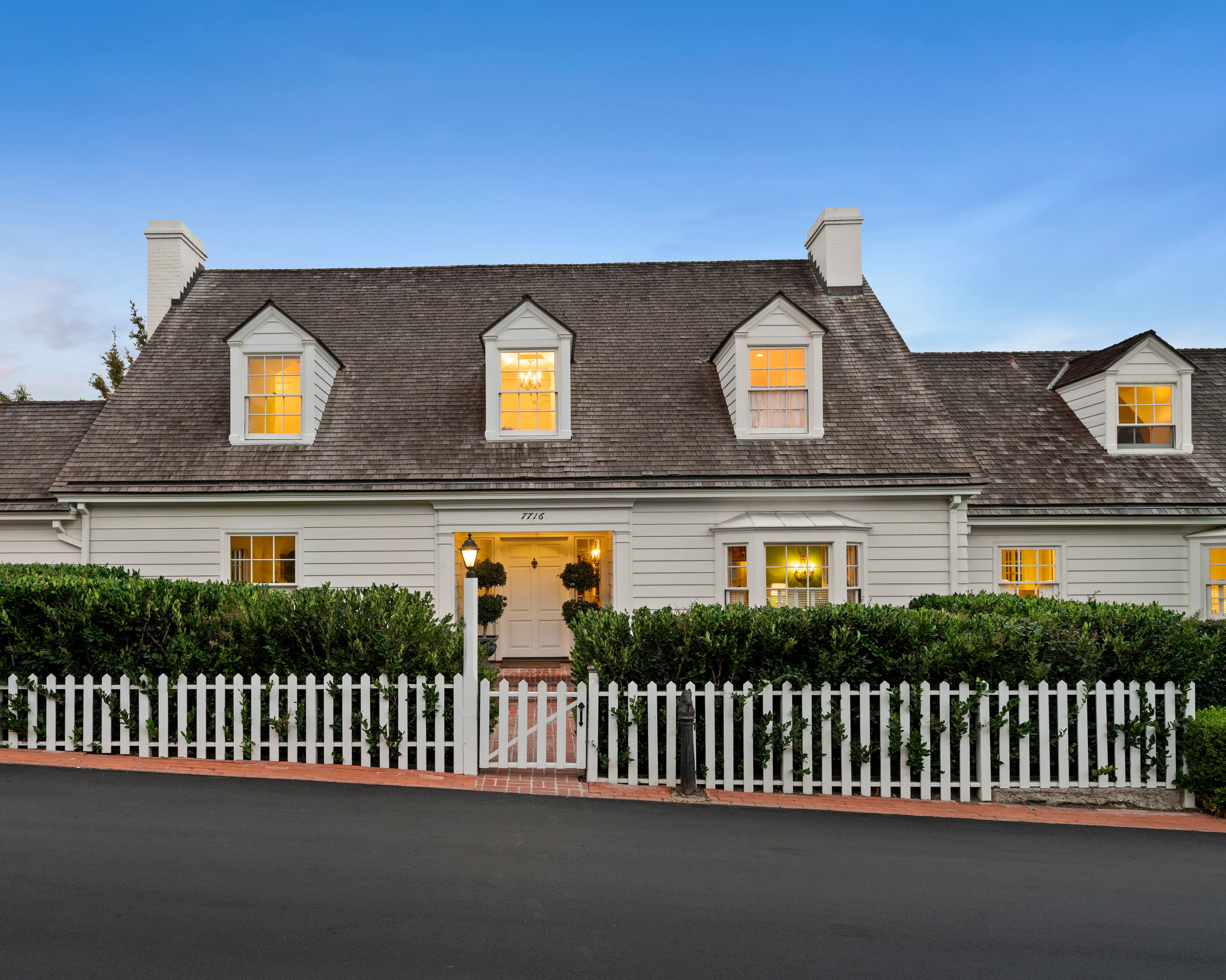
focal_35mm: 24
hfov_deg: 70.8
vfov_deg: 59.6
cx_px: 516
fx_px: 855
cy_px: 483
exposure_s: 1/4
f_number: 8
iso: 400
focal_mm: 20.5
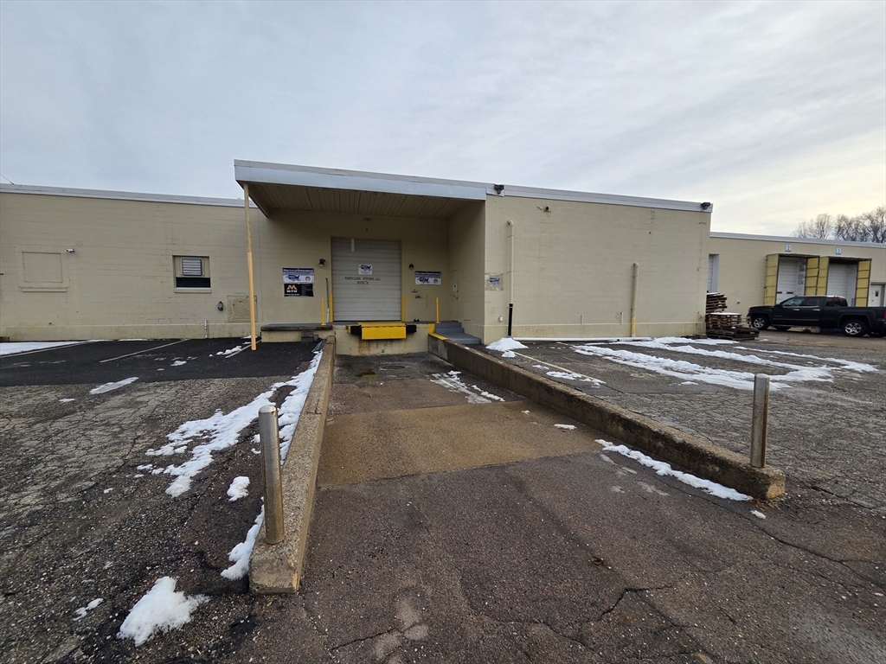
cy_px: 332
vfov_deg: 89.9
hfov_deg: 106.2
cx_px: 443
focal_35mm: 13
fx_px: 333
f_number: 2.2
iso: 50
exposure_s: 1/1978
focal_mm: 2.2
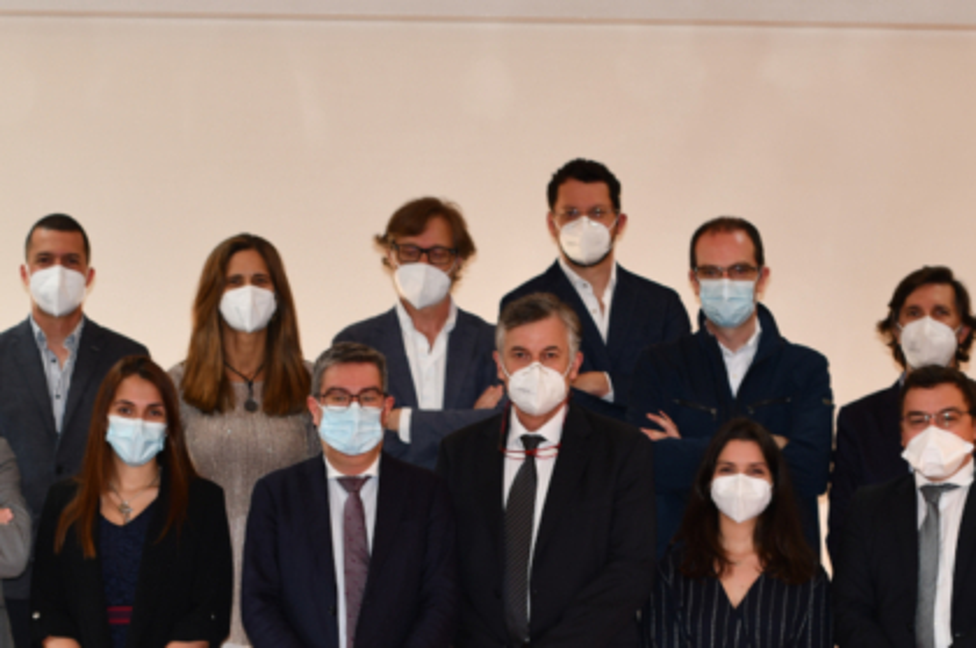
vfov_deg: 18.1
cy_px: 324
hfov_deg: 27.0
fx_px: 2031
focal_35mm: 75
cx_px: 488
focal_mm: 50
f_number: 2.8
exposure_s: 1/60
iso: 100
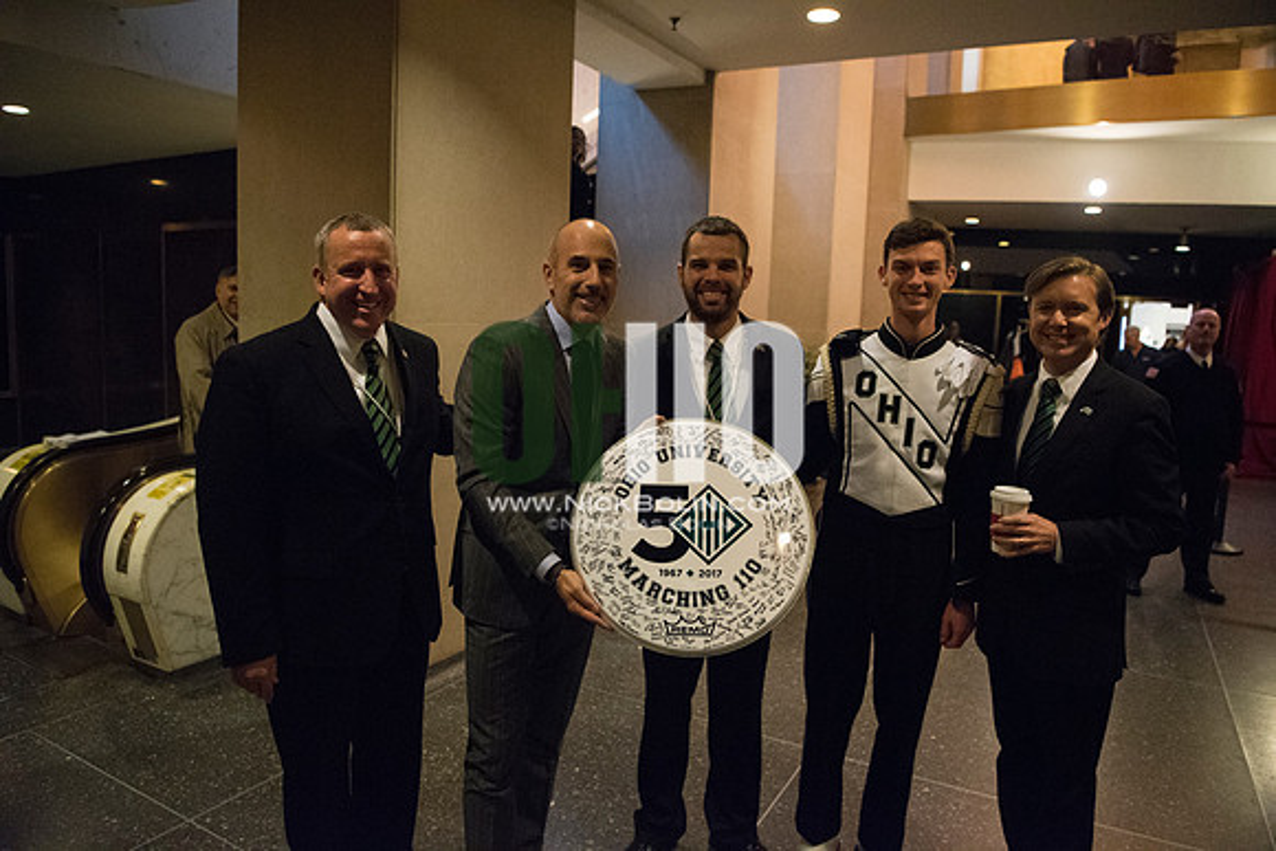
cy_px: 426
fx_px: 851
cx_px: 638
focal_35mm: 24
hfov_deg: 73.7
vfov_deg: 53.2
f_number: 2.8
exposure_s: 1/320
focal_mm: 24
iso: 12800
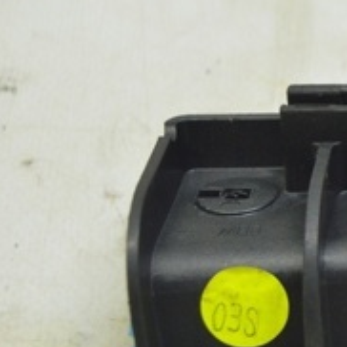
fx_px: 1775
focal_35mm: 156
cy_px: 234
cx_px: 501
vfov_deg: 11.2
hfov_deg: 10.8
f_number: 5.6
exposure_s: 1/20
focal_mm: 35
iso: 400
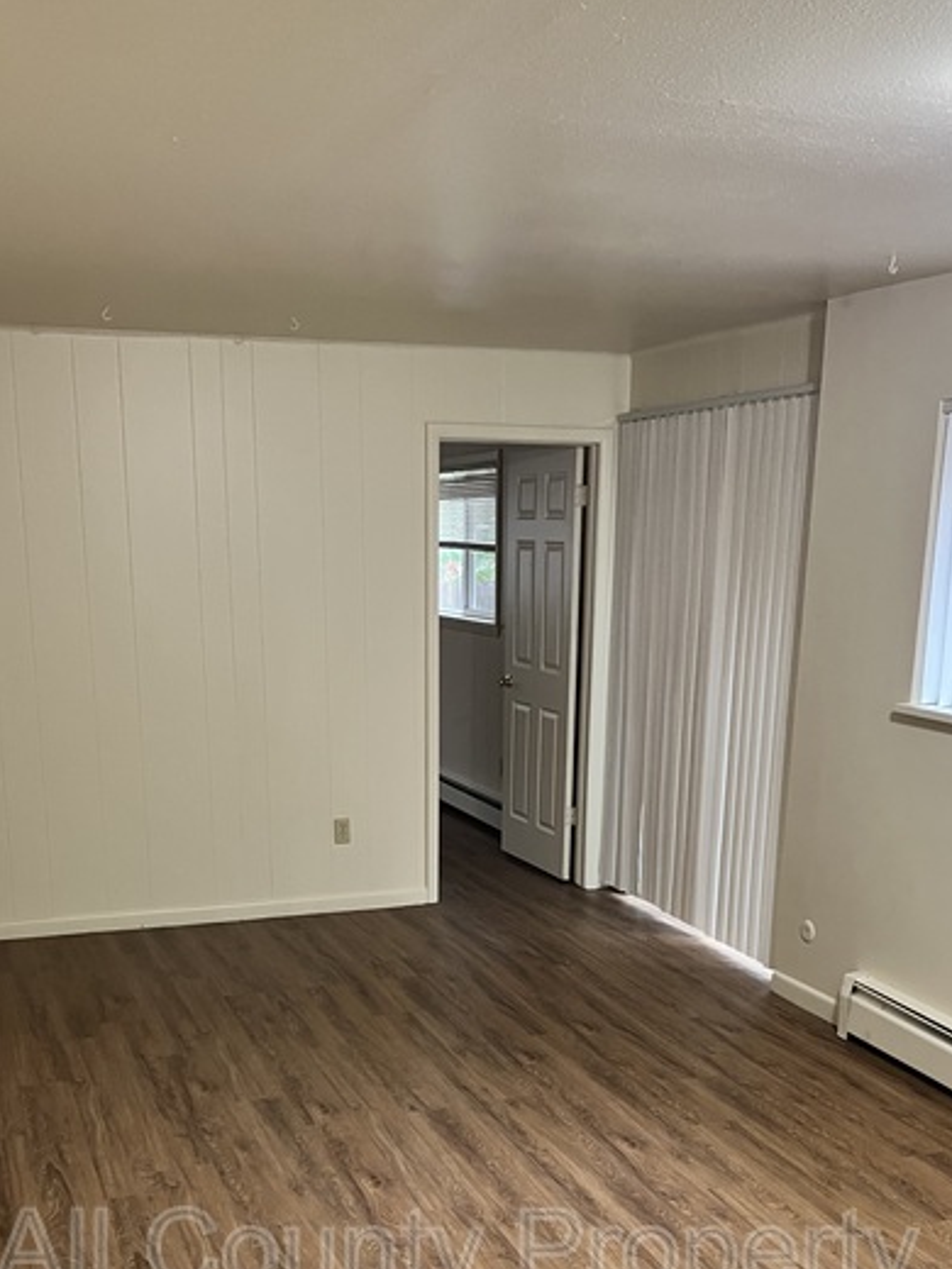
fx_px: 1467
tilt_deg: -13.3
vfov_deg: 45.5
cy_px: 918
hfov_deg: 36.0
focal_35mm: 40
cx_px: 456
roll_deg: -0.6
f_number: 1.5
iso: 500
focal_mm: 5.7
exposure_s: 1/60
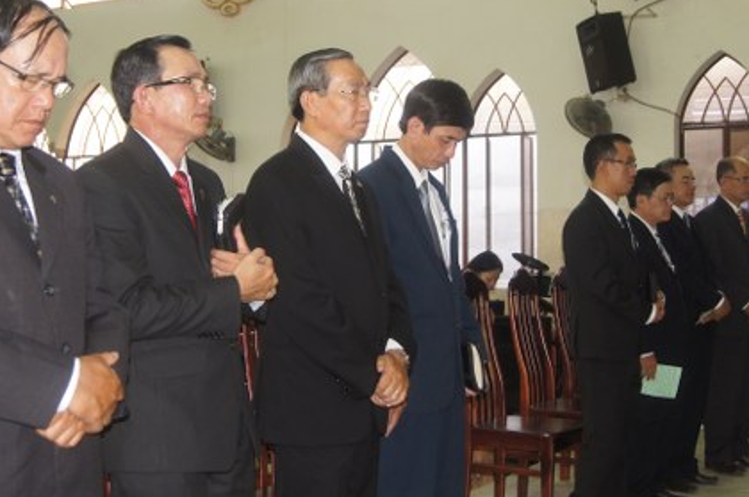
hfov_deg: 36.3
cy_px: 214
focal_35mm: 55
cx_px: 344
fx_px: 1143
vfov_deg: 24.5
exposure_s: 1/30
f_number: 4.5
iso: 400
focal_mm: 28
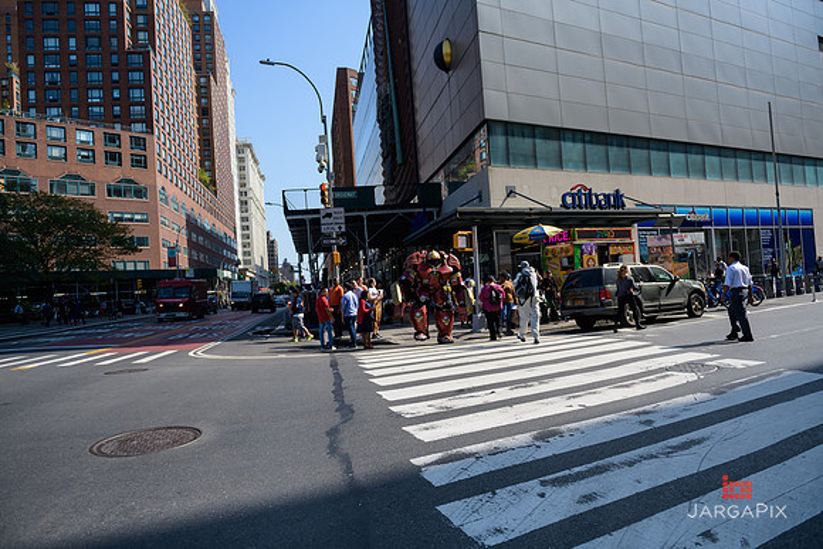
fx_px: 549
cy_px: 274
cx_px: 412
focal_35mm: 24
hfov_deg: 73.7
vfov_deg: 53.2
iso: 200
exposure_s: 1/2500
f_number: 3.2
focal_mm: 24
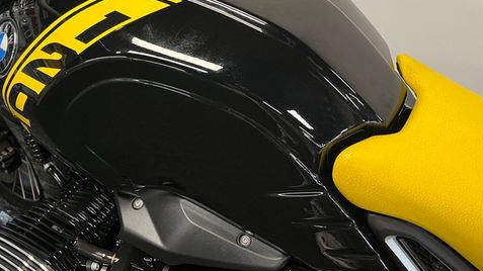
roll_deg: +2.7
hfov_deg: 52.2
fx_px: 487
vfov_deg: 30.4
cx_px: 178
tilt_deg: -31.4
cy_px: 56
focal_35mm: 38
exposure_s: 1/50
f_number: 1.6
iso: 125
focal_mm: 5.1
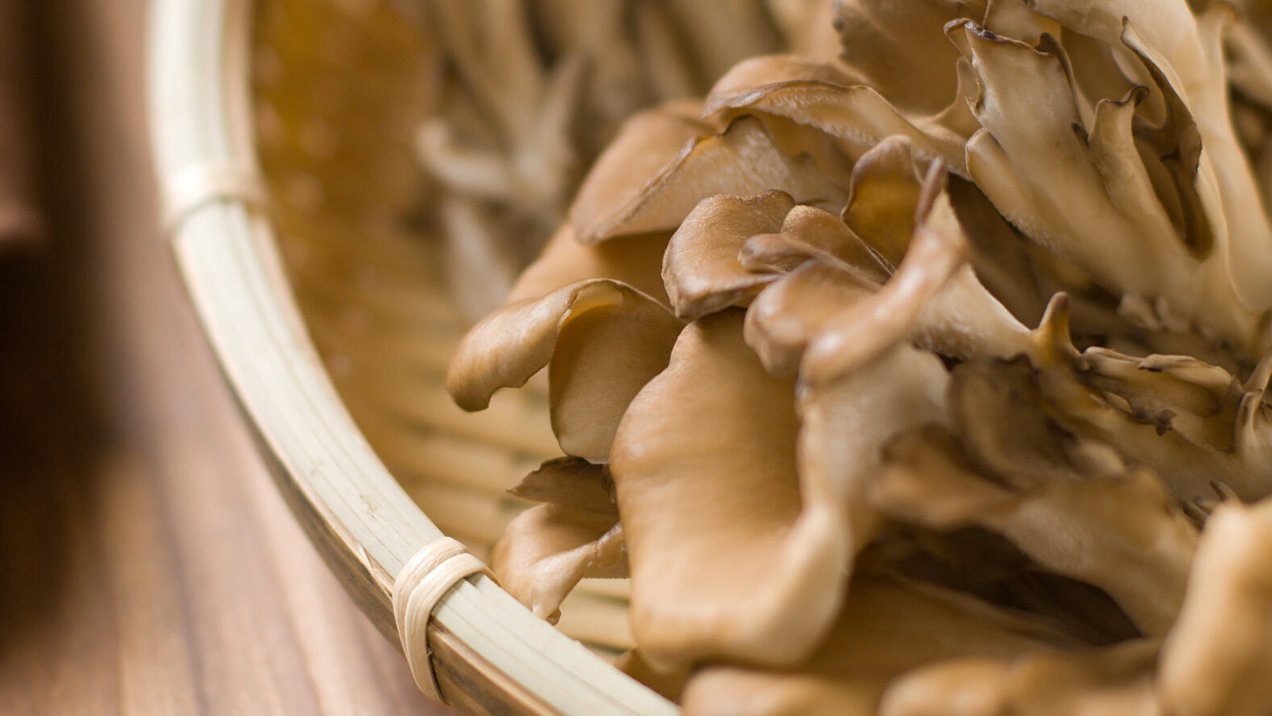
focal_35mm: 128
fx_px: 4317
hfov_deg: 16.8
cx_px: 562
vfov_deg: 9.5
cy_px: 249
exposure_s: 1/8
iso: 100
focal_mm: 50
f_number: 2.8
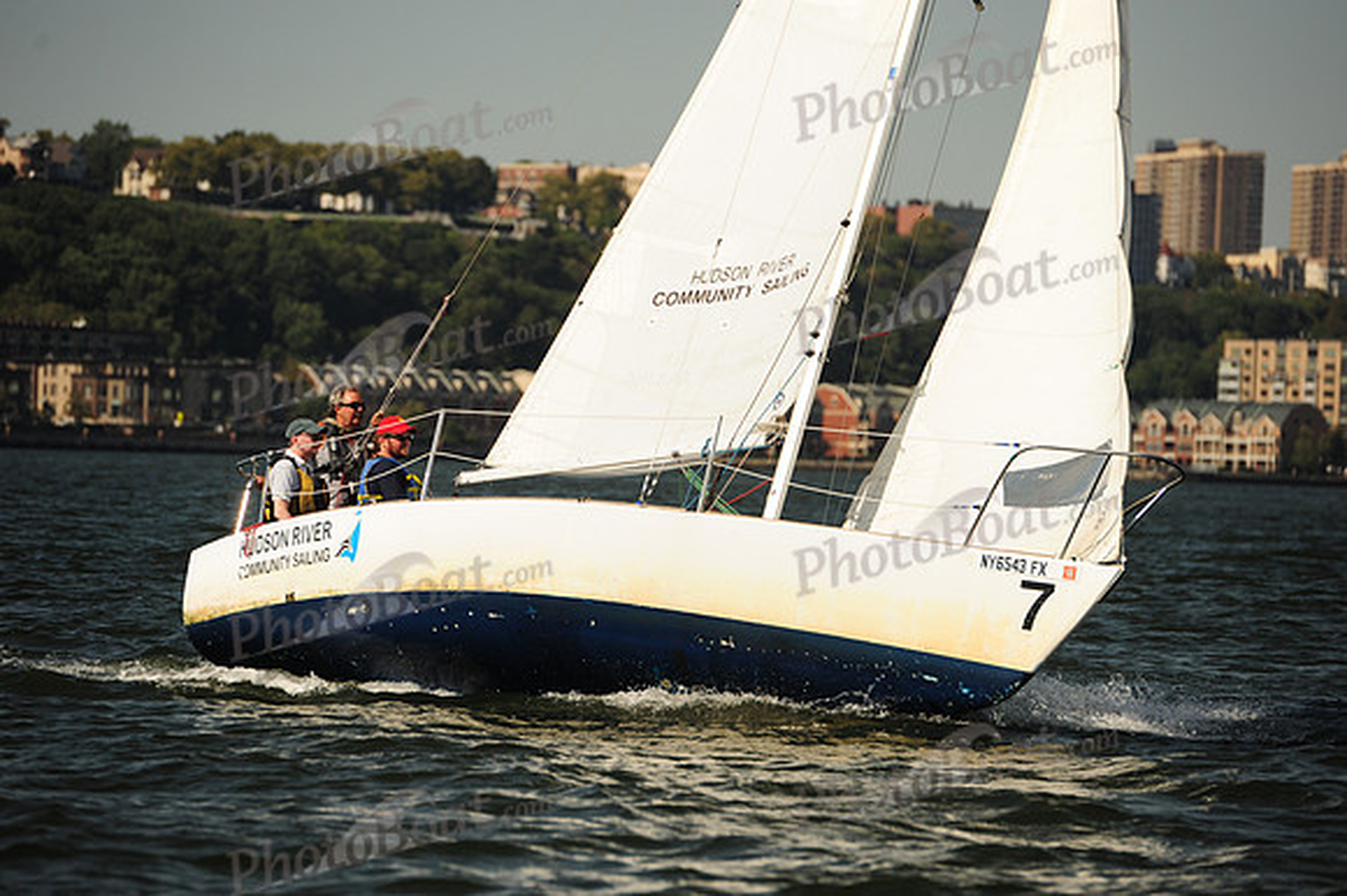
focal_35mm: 200
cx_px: 674
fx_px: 7479
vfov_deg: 6.9
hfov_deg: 10.3
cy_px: 448
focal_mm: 200
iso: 320
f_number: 5.6
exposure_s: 1/1250
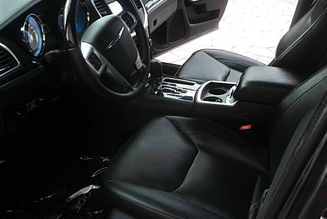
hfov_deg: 47.4
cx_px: 170
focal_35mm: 41
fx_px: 373
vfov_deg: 32.6
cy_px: 99
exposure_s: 1/100
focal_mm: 6.3
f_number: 2.8
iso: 200
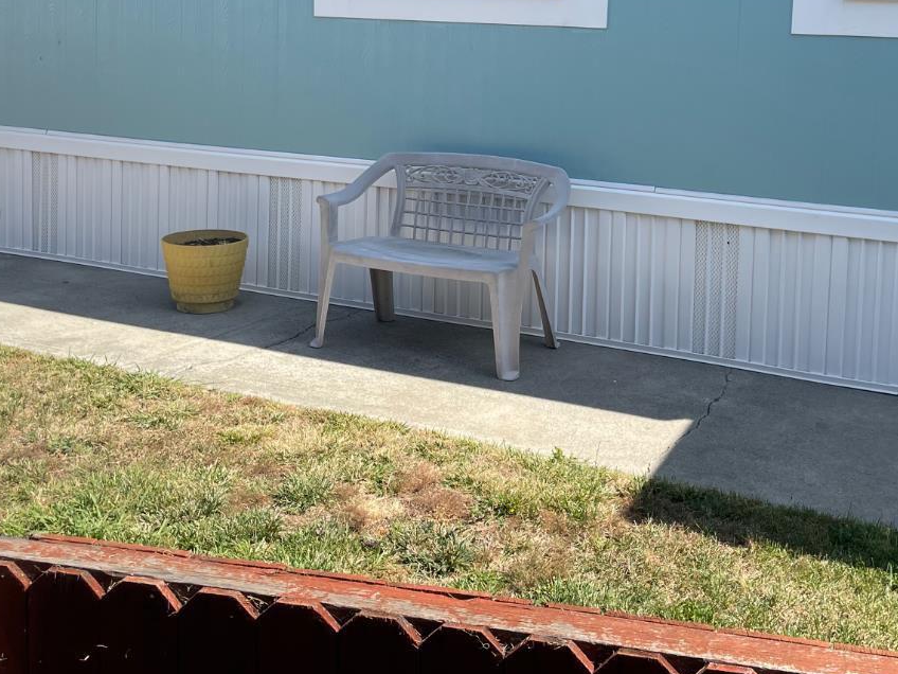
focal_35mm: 46
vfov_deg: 30.6
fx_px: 1193
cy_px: 112
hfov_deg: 40.9
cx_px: 564
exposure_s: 1/1916
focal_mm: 4.2
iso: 32
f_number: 1.6
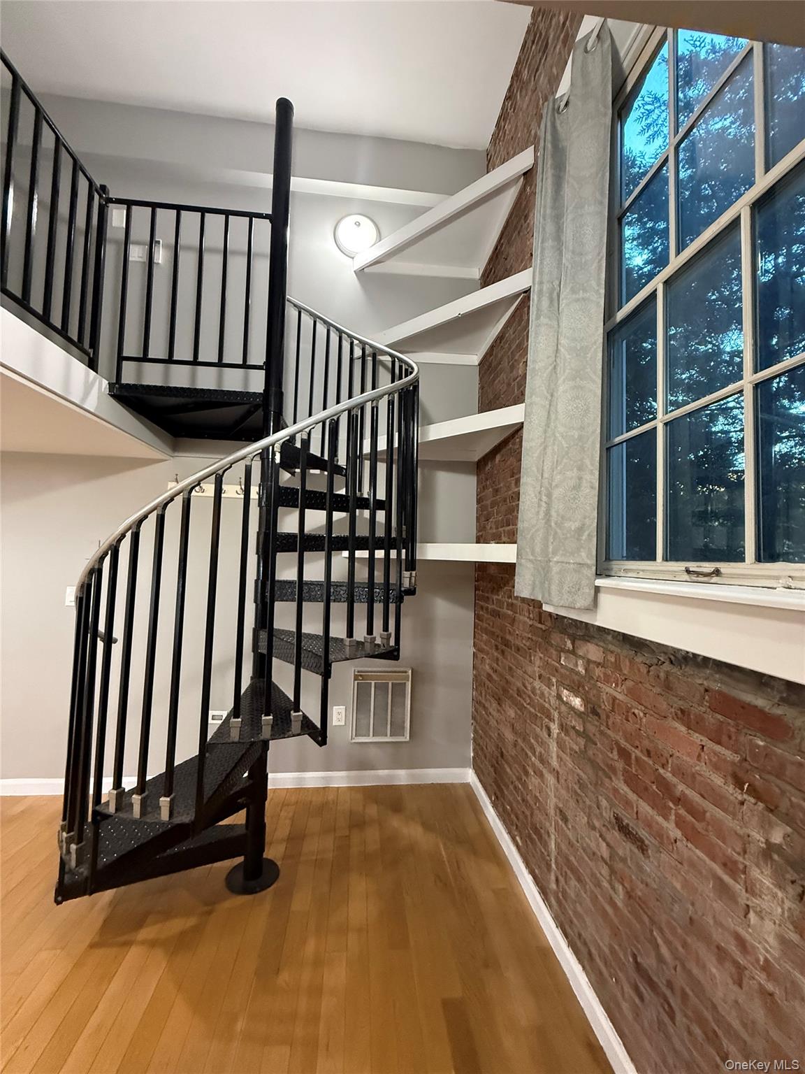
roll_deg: -2.6
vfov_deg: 102.1
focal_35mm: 14
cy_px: 537
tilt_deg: +2.6
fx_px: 434
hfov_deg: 85.7
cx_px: 402
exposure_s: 1/60
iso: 800
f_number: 2.2
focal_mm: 2.22
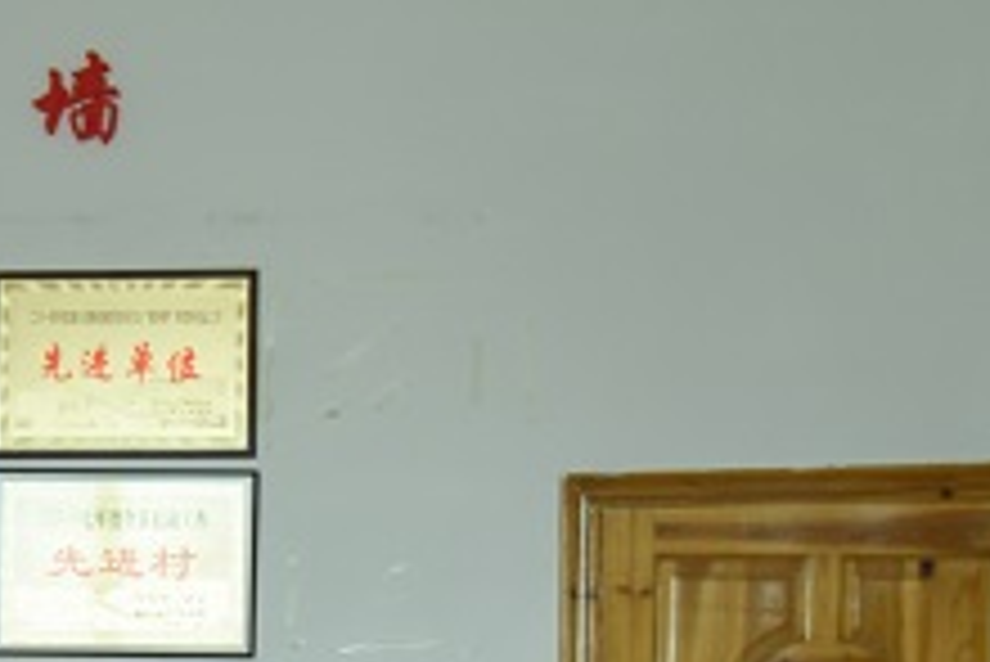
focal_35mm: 131
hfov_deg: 15.3
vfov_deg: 10.3
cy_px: 856
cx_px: -68
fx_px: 3605
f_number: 5.6
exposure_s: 1/80
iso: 1250
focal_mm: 48
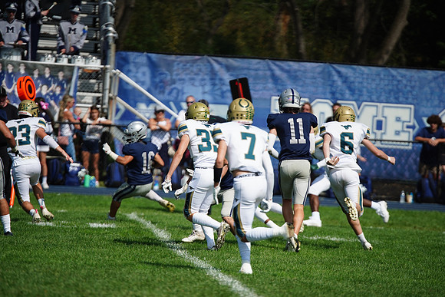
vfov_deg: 4.6
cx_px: 222
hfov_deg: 6.9
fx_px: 3709
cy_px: 148
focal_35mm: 300
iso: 400
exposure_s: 1/8000
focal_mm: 300
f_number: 2.8
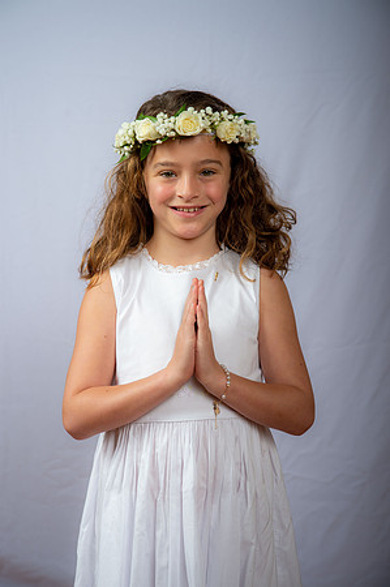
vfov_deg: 28.9
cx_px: 195
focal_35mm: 70
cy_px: 294
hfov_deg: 19.4
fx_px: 1140
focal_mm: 70
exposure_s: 1/200
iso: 250
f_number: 6.3
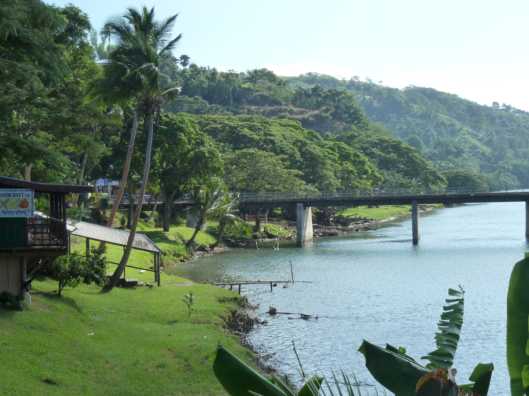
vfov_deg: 18.9
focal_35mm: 78
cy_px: 198
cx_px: 264
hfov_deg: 25.0
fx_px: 1192
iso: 125
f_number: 4.2
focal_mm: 12.8
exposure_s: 1/400
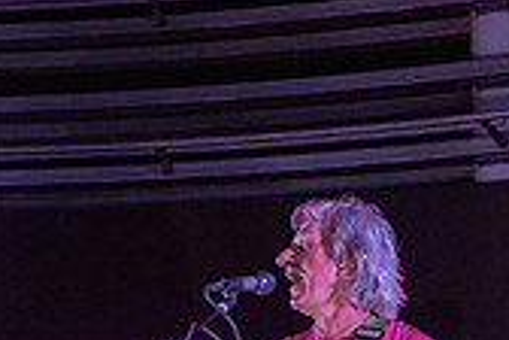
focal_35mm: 193
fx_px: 2729
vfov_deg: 7.0
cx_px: -351
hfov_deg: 10.2
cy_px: 557
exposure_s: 1/160
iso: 2500
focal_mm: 56
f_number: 5.6
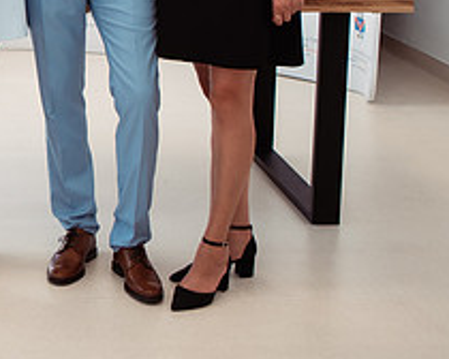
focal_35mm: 93
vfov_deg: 16.0
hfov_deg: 19.2
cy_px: -48
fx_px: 1236
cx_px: -114
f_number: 3.2
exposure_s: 1/400
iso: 400
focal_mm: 35
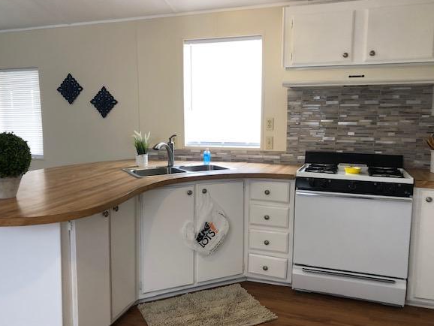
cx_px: 212
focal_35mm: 31
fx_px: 389
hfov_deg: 58.3
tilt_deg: -7.8
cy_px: 174
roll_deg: +0.8
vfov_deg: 45.4
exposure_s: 1/30
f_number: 1.8
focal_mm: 3.99
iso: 25
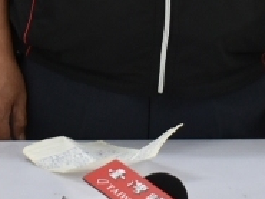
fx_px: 1907
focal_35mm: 249
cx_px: 61
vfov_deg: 5.8
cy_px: -206
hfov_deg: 7.9
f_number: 4
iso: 450
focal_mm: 26
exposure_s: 1/60
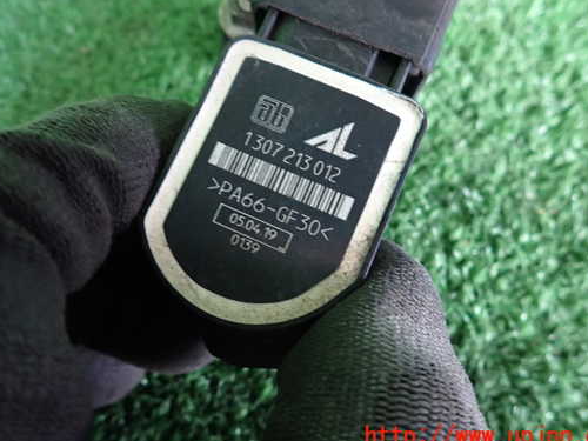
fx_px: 510
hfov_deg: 59.9
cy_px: 187
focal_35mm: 30
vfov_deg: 46.6
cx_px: 278
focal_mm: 4.5
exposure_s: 1/30
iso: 400
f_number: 2
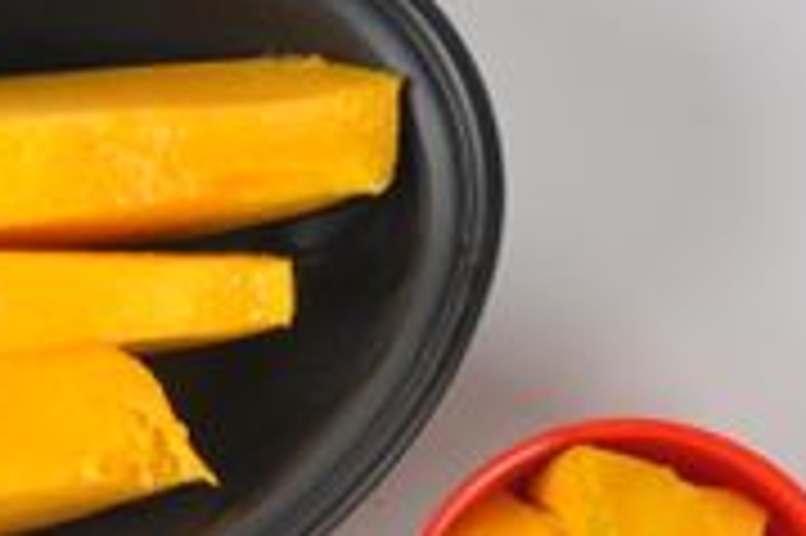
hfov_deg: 11.4
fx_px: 4026
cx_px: 153
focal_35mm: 180
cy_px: 423
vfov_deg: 7.6
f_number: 6.3
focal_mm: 42
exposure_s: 1/125
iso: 200
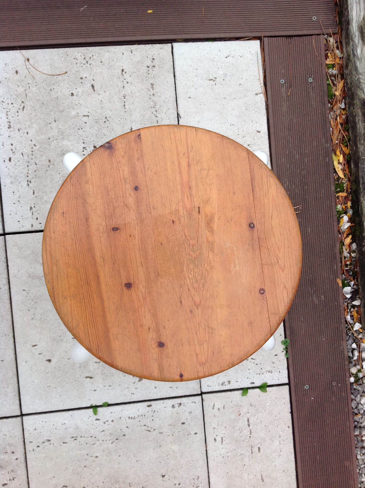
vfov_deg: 52.7
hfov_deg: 40.6
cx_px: 182
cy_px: 244
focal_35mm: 35
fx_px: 493
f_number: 2.4
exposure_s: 1/120
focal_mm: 4.28
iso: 100
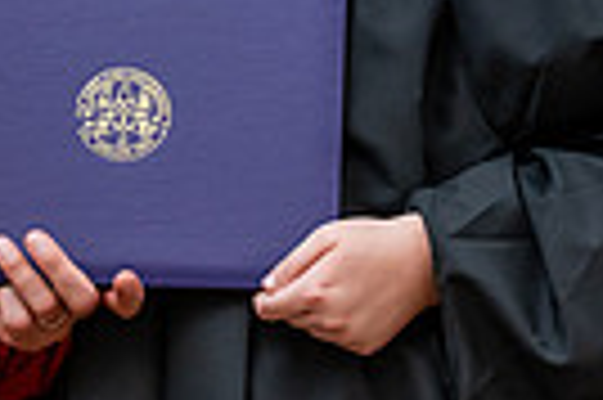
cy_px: -83
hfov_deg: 5.4
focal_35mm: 382
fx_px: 6391
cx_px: -108
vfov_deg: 3.6
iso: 1600
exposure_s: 1/200
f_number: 3.5
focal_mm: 88
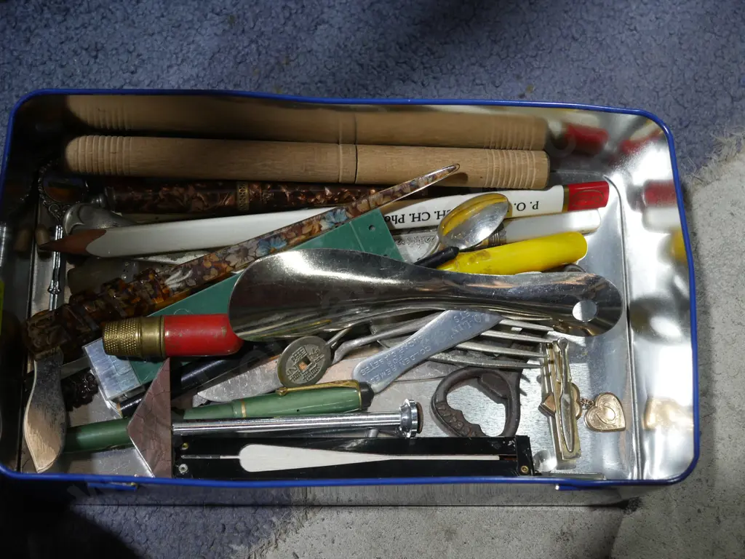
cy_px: 280
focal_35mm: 58
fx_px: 1248
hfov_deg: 33.2
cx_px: 372
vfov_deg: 25.2
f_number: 5.4
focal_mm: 29
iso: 400
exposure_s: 1/60
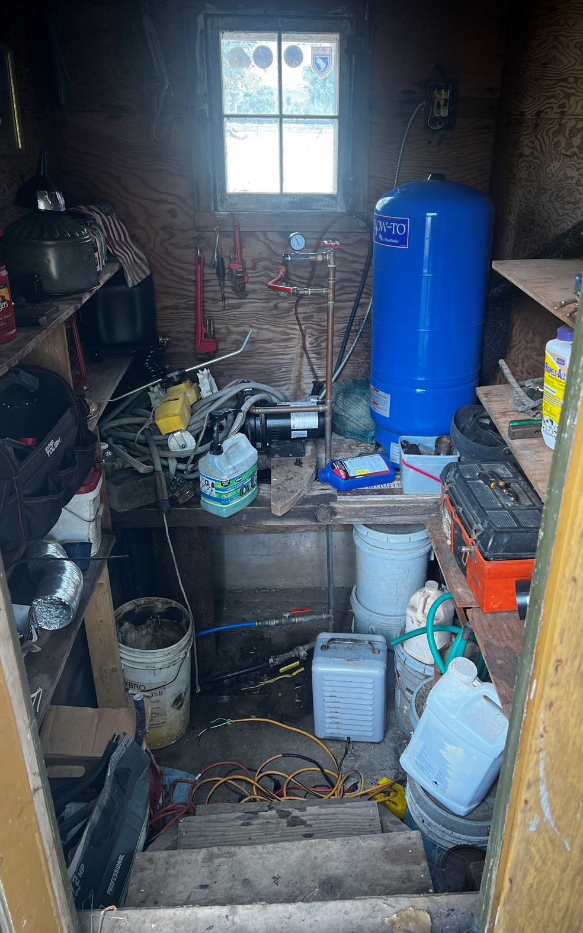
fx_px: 712
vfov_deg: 66.5
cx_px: 325
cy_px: 468
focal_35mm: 28
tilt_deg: -26.5
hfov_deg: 44.5
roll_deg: -0.5
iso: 64
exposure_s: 1/121
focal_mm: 5.7
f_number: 1.5
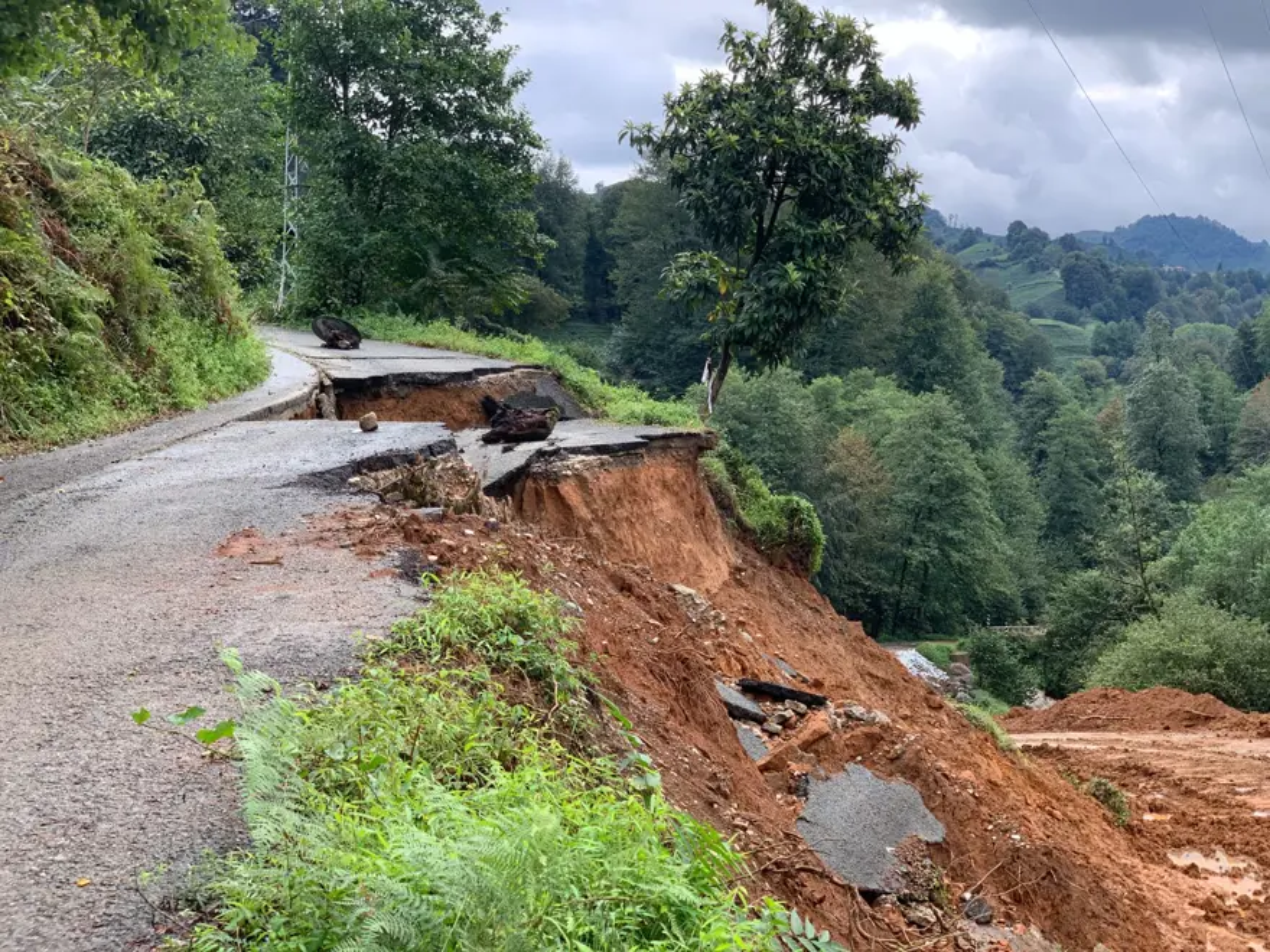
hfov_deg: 36.8
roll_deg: -1.2
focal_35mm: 52
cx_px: 635
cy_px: 476
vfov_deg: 28.0
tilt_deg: -1.6
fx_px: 1908
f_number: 2.4
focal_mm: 6
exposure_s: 1/291
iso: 16
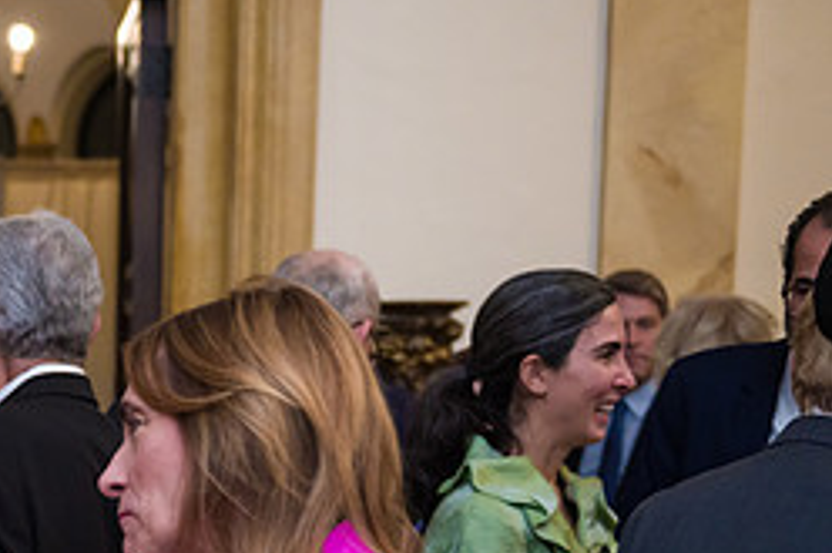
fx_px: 1917
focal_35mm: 83
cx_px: -137
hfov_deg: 22.7
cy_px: 550
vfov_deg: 16.1
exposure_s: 1/200
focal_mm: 35
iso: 1600
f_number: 3.2
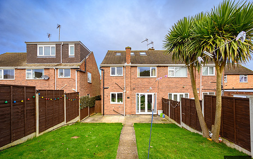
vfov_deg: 74.6
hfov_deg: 101.4
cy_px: 88
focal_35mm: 15
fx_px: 103
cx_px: 127
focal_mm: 14
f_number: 7.1
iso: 100
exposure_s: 1/60
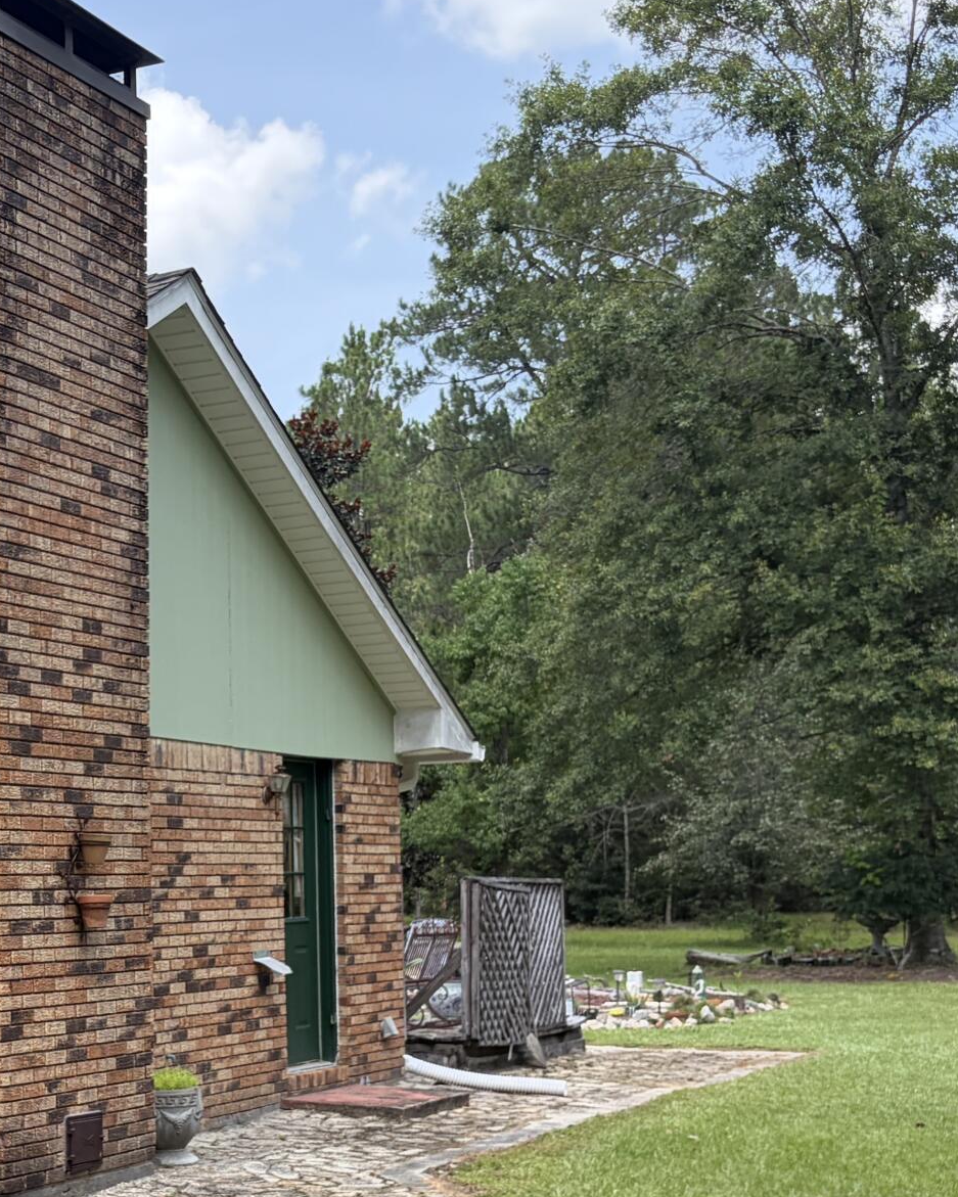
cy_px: 893
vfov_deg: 28.7
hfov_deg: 22.6
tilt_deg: -0.2
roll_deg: +1.5
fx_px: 2303
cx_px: 7
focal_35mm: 65
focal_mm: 5.96
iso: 64
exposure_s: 1/933
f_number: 1.6
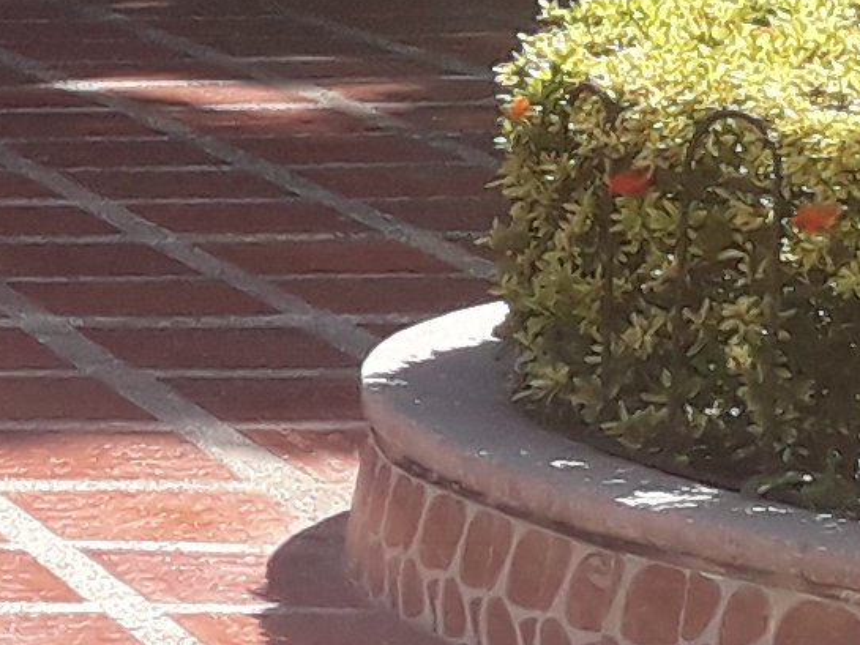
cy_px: -268
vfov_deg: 6.9
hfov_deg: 7.6
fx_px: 5268
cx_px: -2132
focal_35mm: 212
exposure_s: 1/769
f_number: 1.9
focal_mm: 3.7
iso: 40
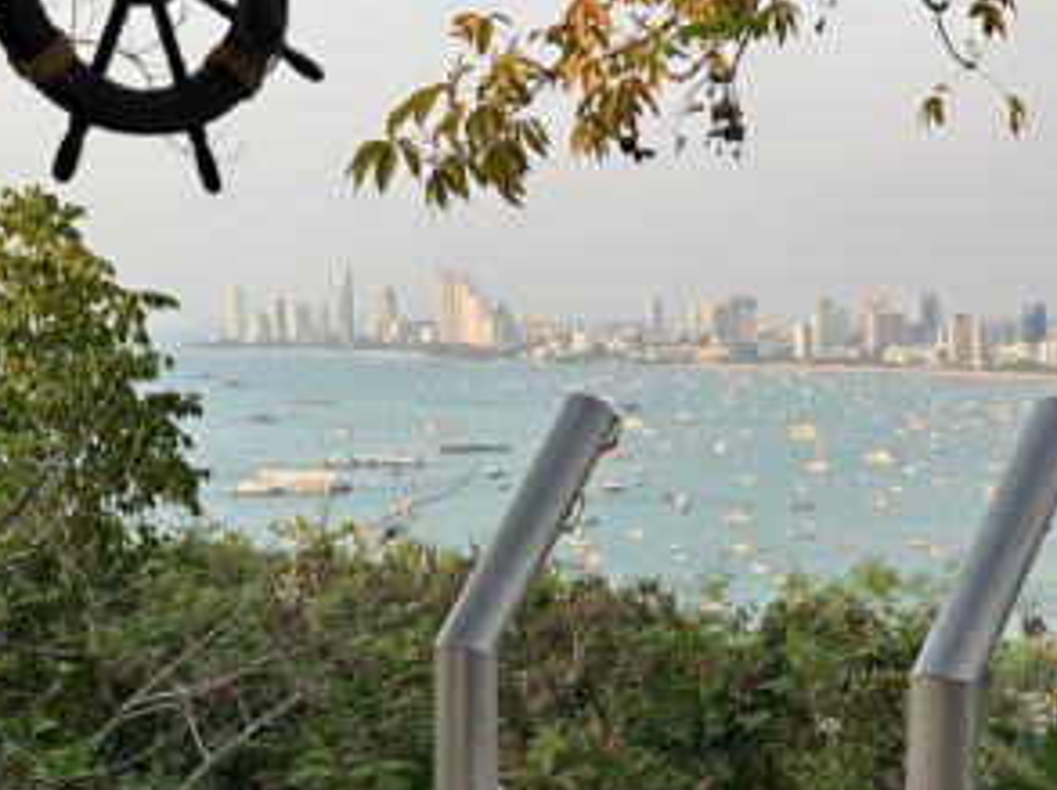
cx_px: 988
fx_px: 1921
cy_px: 602
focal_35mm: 63
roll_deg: +0.4
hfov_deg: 29.3
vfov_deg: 23.0
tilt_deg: -9.1
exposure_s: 1/980
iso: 80
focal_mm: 6.86
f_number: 1.78
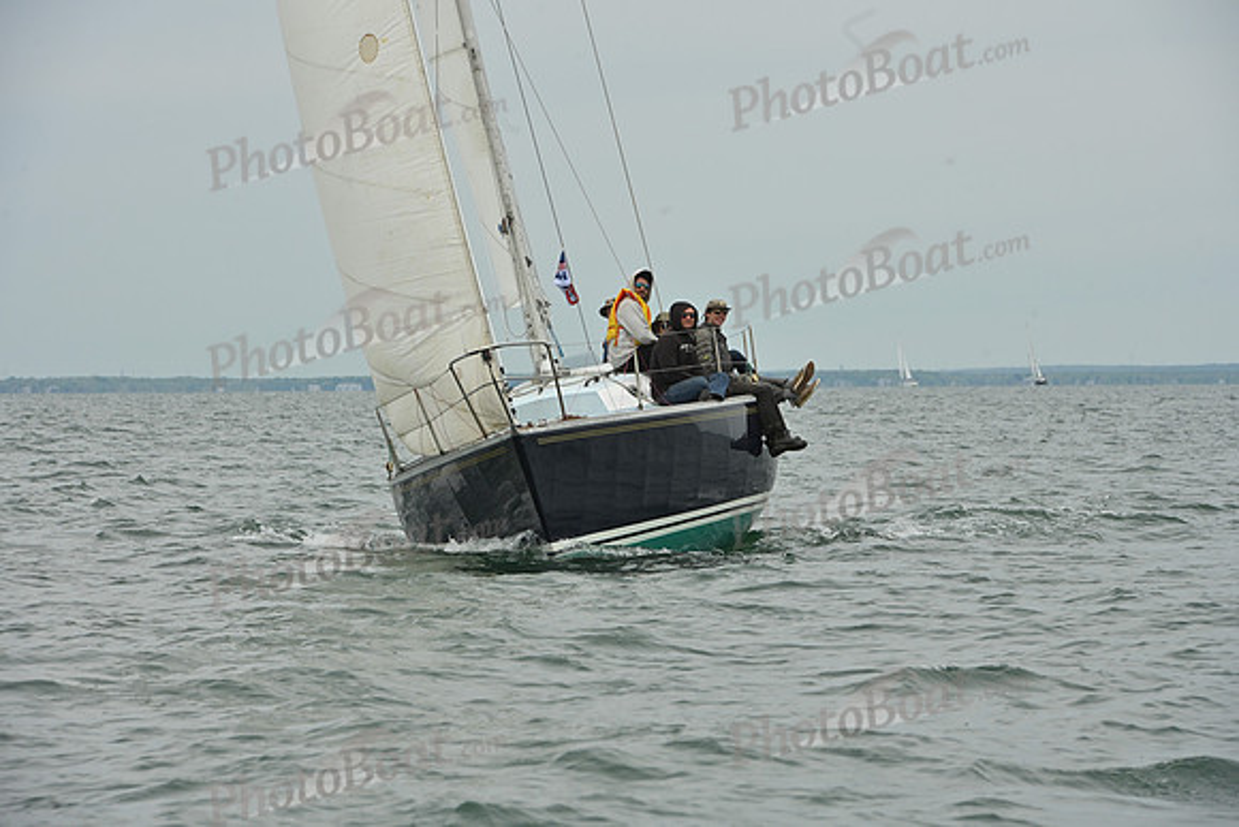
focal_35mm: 200
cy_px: 414
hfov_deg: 10.3
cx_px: 620
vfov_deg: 6.9
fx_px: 6885
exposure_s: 1/1000
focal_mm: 200
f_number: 10
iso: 320
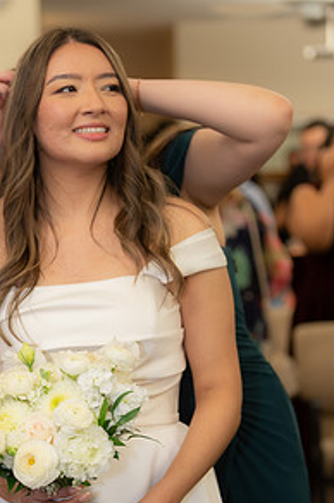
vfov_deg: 18.9
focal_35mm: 108
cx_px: 90
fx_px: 1506
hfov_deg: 12.6
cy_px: 341
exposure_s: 1/80
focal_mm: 70
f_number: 3.2
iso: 400
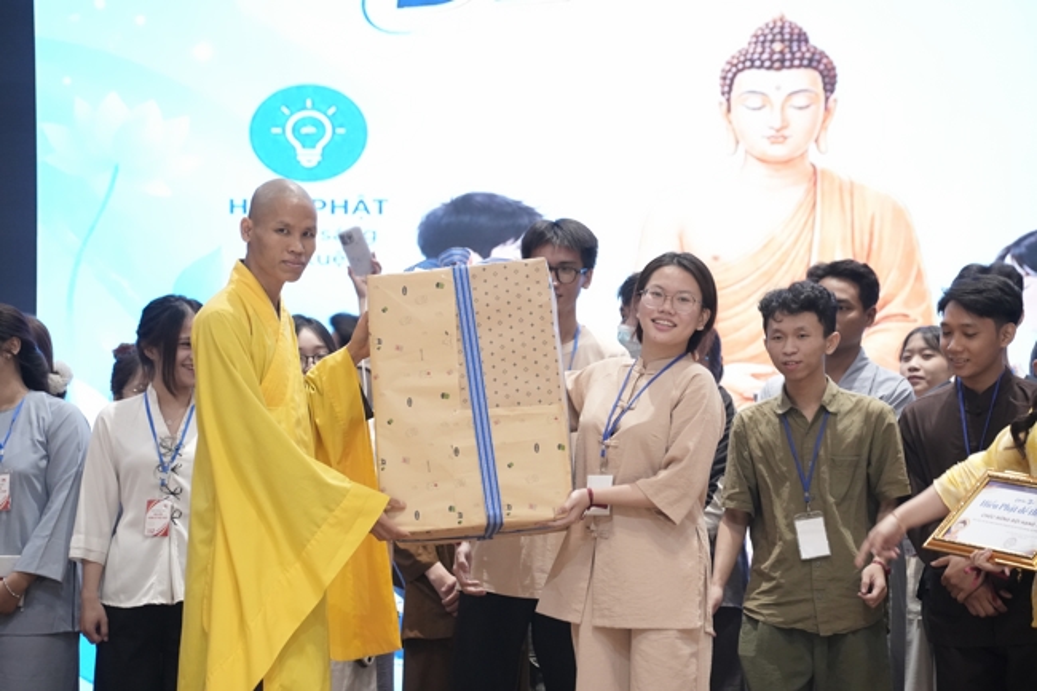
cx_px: 518
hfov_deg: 16.7
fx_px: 3542
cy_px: 346
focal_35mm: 123
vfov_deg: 11.1
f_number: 4
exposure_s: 1/160
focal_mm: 123
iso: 5000
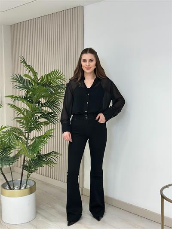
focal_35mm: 48
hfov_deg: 30.3
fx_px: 318
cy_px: 114
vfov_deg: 39.6
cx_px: 86
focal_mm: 6.86
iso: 80
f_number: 1.78
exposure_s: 1/141
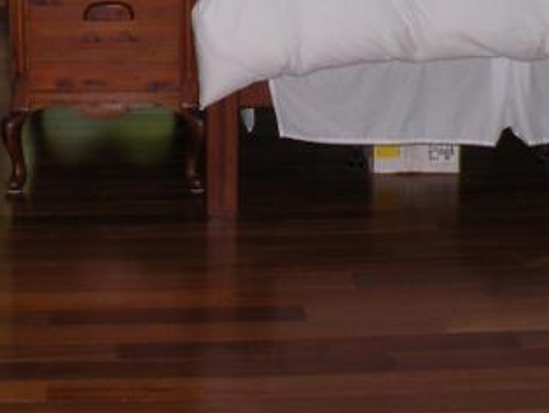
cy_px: -126
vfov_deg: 15.9
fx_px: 1397
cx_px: 121
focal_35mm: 88
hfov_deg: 22.0
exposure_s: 1/54.4
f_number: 2.8
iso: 70
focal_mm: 4.7
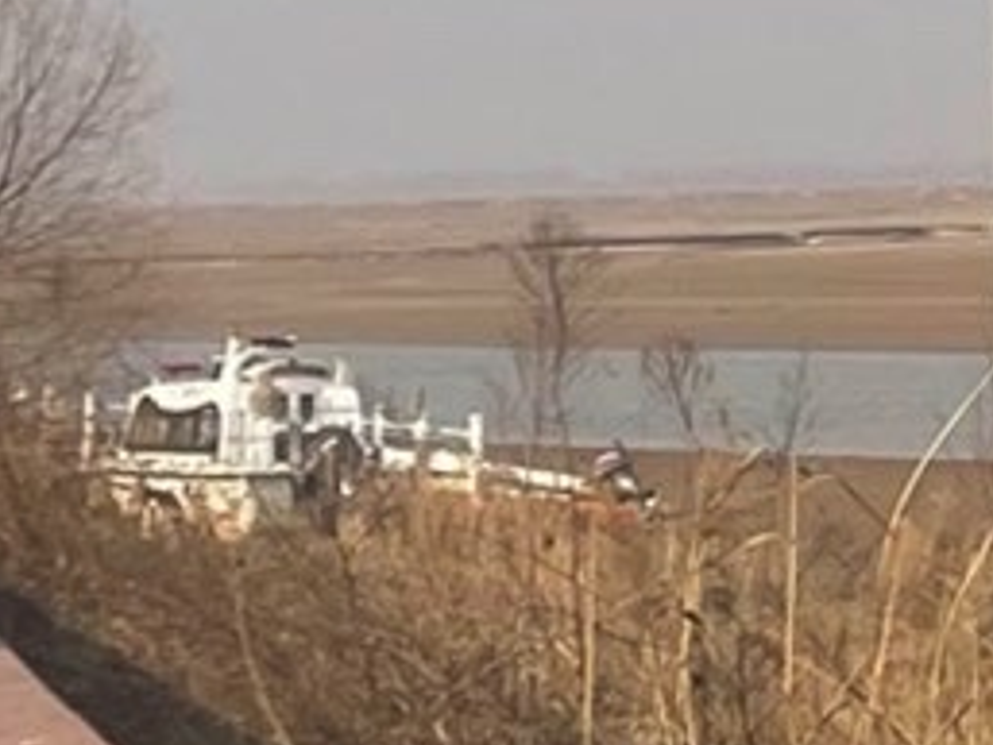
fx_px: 5711
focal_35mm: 199
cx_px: 2492
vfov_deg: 7.4
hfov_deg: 8.9
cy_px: -46
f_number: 1.6
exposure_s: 1/4525
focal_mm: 5.1
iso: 32
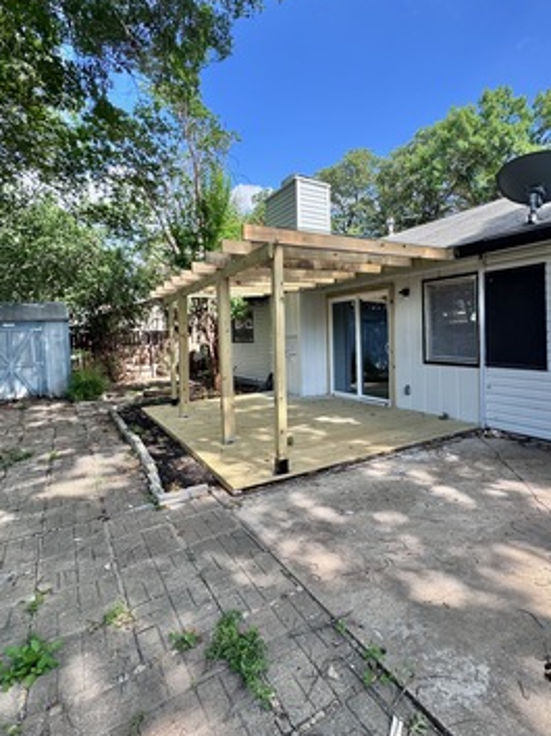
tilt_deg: -1.5
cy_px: 343
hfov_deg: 68.4
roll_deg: +2.2
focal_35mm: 19
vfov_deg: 84.6
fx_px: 404
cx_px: 306
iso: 40
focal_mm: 2.22
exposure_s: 1/582
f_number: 2.2
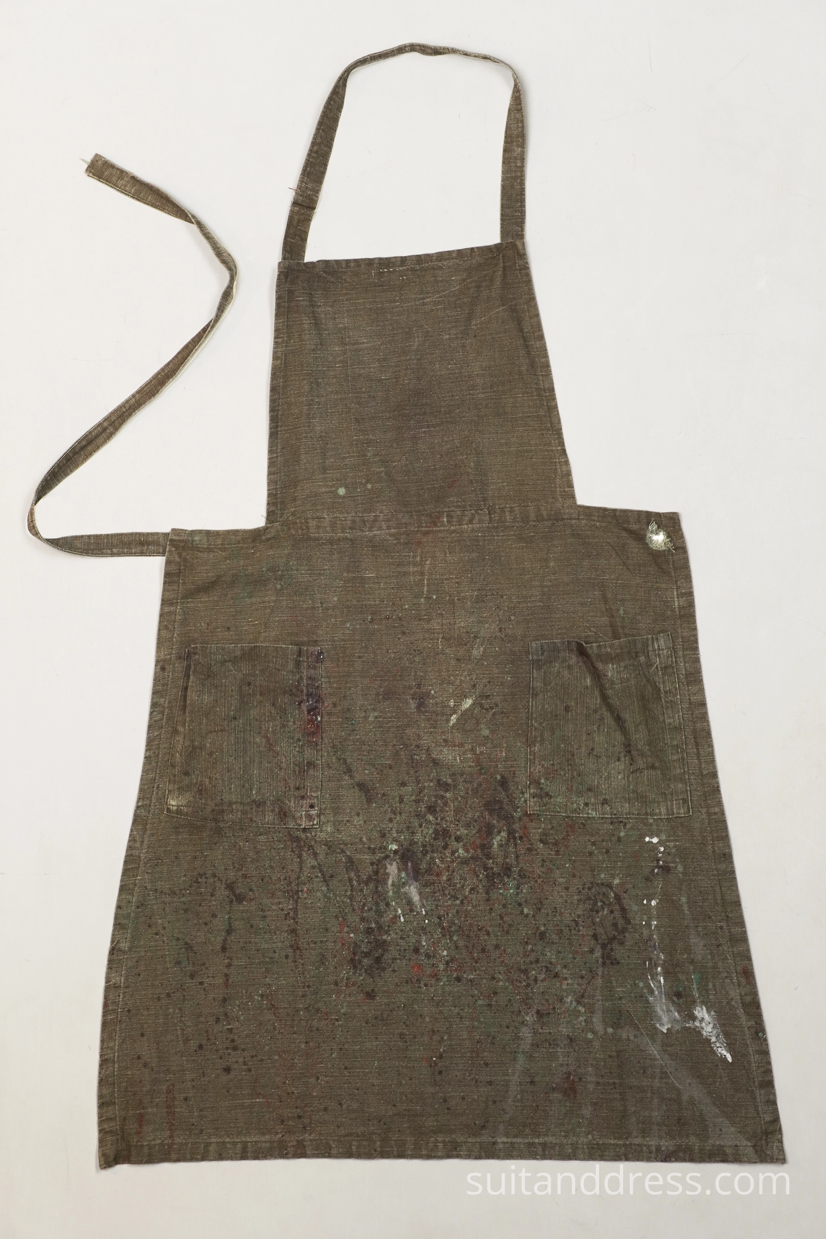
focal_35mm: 48
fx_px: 1652
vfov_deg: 41.1
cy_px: 620
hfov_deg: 28.1
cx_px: 413
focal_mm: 32
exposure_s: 1/100
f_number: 4.5
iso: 400
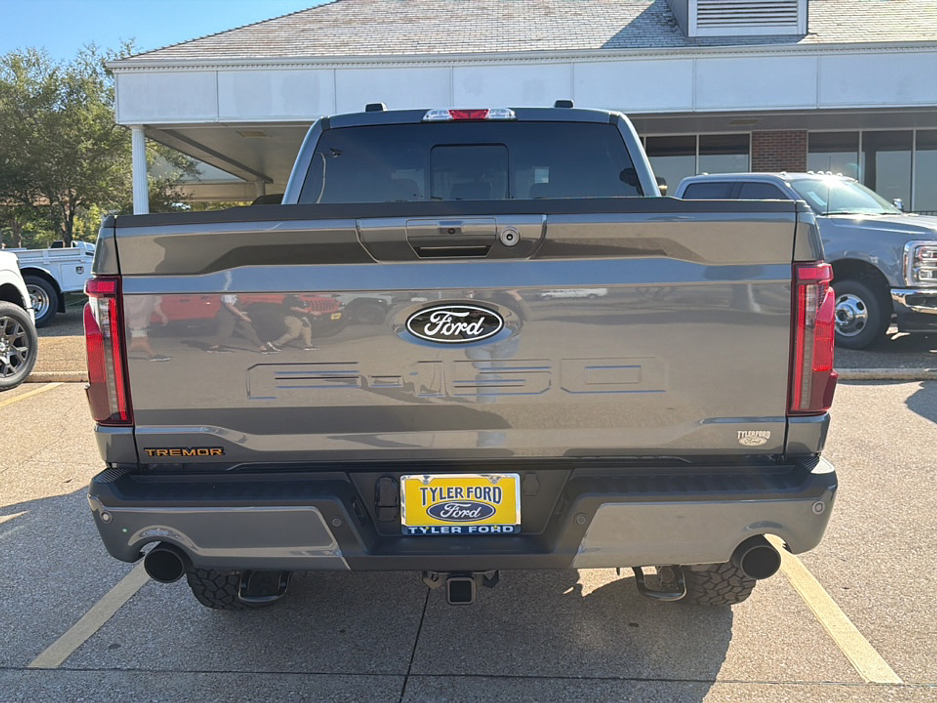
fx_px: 677
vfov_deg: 54.9
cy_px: 352
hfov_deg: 69.4
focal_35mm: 25
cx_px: 468
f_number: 1.78
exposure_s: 1/1855
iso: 100
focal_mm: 6.76
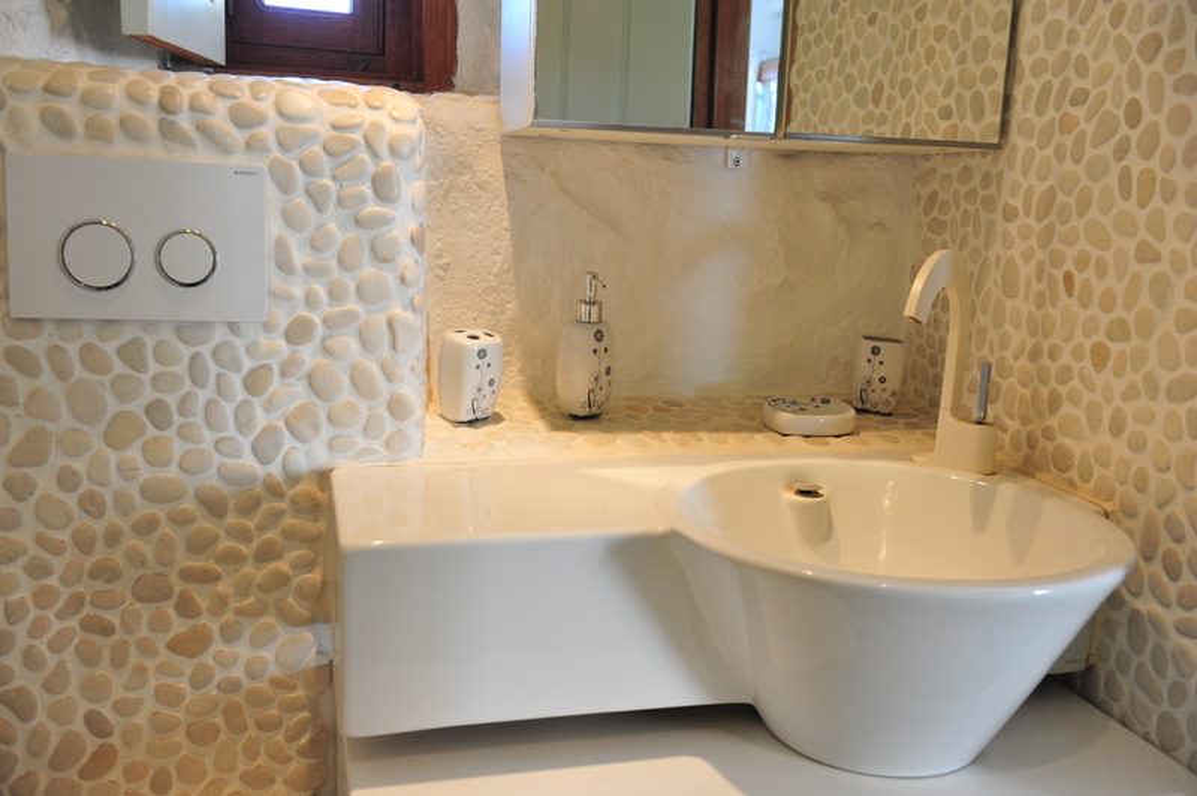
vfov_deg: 38.8
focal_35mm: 34
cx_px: 598
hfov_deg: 55.8
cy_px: 398
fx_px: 1130
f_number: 4.5
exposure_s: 1/100
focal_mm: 34
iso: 1000
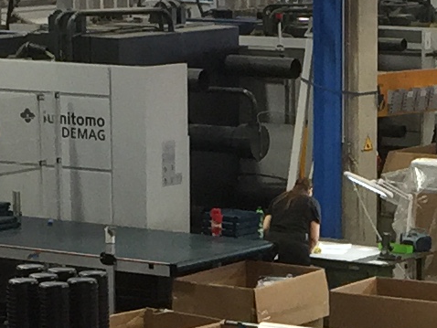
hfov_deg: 10.0
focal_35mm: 198
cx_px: 344
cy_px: 493
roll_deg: -0.3
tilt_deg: -12.8
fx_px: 2501
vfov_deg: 7.4
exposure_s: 1/30
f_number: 2.2
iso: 80
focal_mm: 4.15
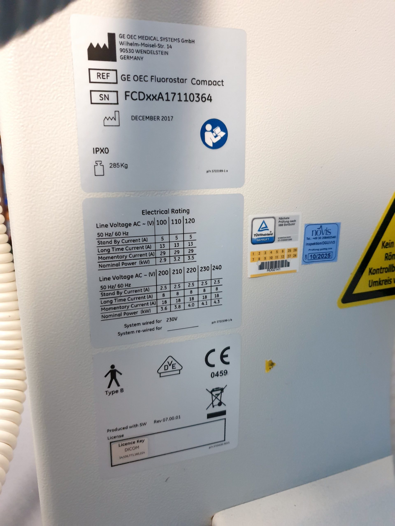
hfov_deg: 53.1
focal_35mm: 26
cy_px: 263
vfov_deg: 67.3
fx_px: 396
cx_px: 198
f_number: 1.5
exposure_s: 1/50
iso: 320
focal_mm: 4.3
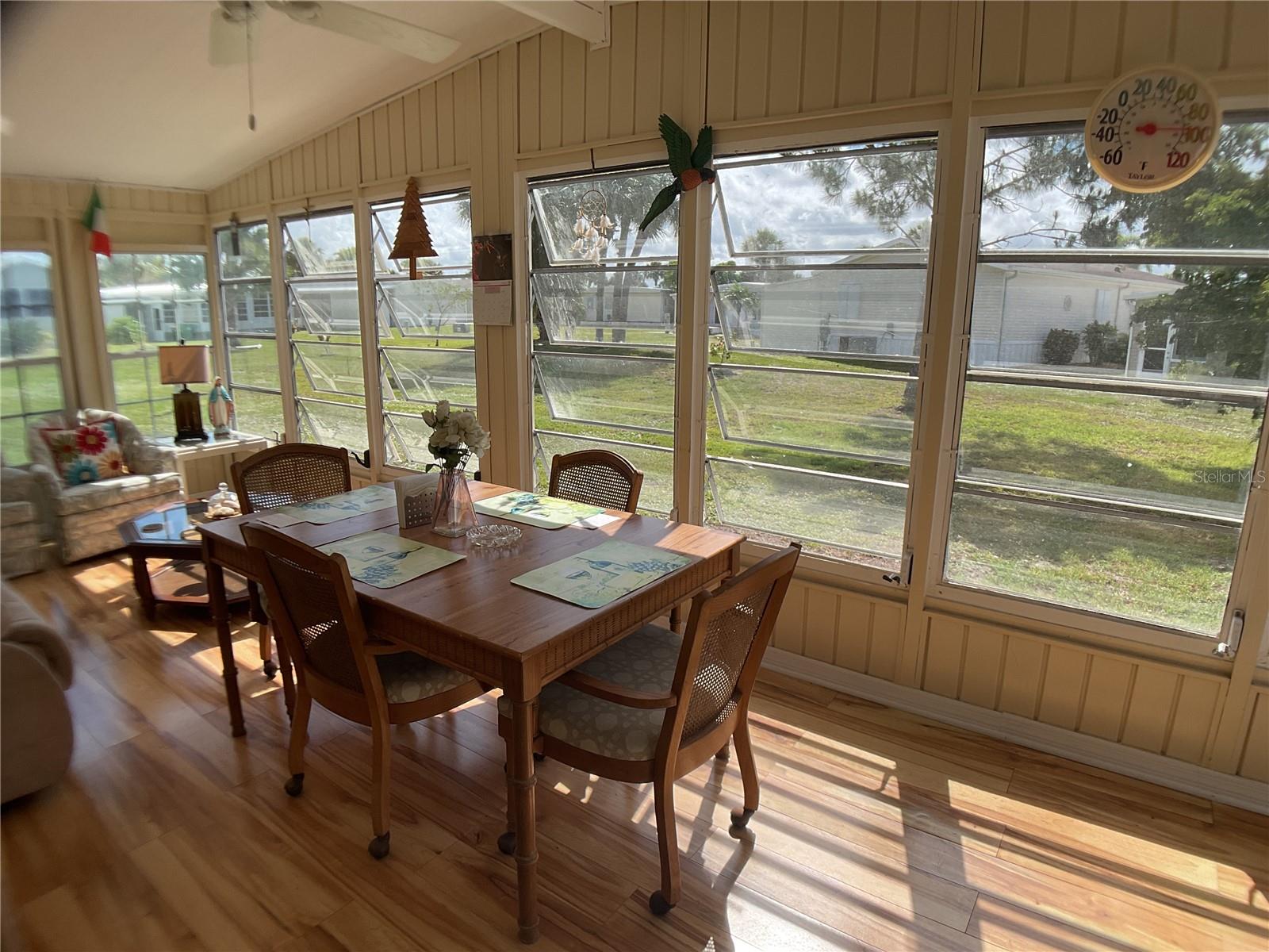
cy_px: 476
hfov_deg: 61.7
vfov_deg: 48.2
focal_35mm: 29
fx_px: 1063
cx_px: 634
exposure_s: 1/792
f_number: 1.8
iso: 16
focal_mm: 3
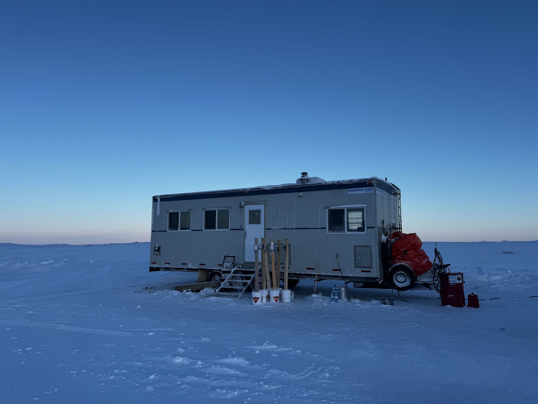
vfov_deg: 56.8
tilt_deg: +5.2
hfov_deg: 71.6
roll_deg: +0.0
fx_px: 373
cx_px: 269
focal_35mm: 24
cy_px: 202
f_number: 1.78
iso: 80
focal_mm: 6.76
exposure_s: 1/1366
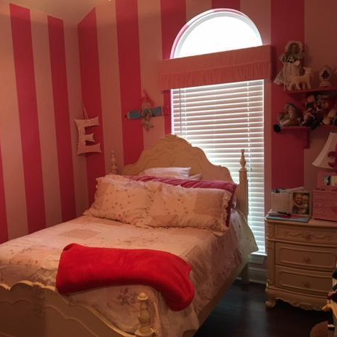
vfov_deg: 47.2
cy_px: 167
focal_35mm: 35
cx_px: 111
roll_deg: +4.0
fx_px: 386
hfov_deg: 46.5
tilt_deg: -5.5
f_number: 2.2
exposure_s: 1/17
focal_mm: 4.15
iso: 200
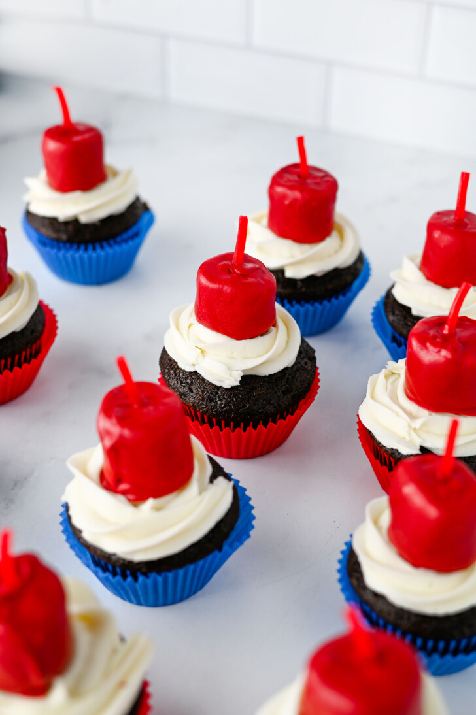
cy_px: 358
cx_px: 238
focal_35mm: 50
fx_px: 993
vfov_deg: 39.6
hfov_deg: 27.0
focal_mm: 50
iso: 160
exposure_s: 1/100
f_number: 4
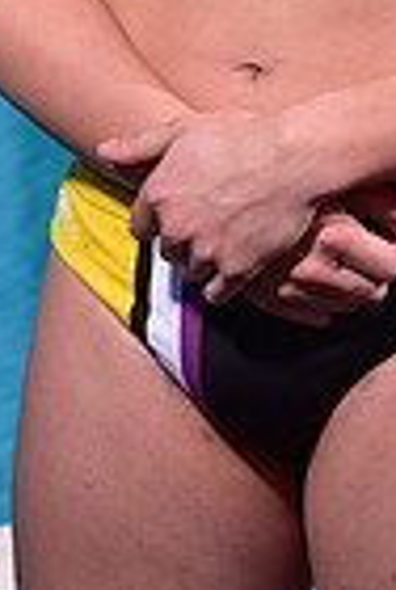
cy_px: -485
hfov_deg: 2.6
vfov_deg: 3.8
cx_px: 356
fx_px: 8816
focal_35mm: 537
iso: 80
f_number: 9
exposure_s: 1/250
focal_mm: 130
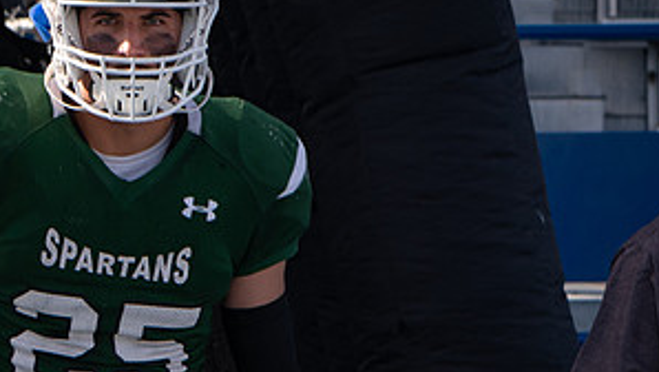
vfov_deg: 5.0
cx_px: -145
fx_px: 4231
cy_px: 357
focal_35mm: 242
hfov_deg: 8.8
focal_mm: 70
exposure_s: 1/640
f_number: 5.6
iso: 250
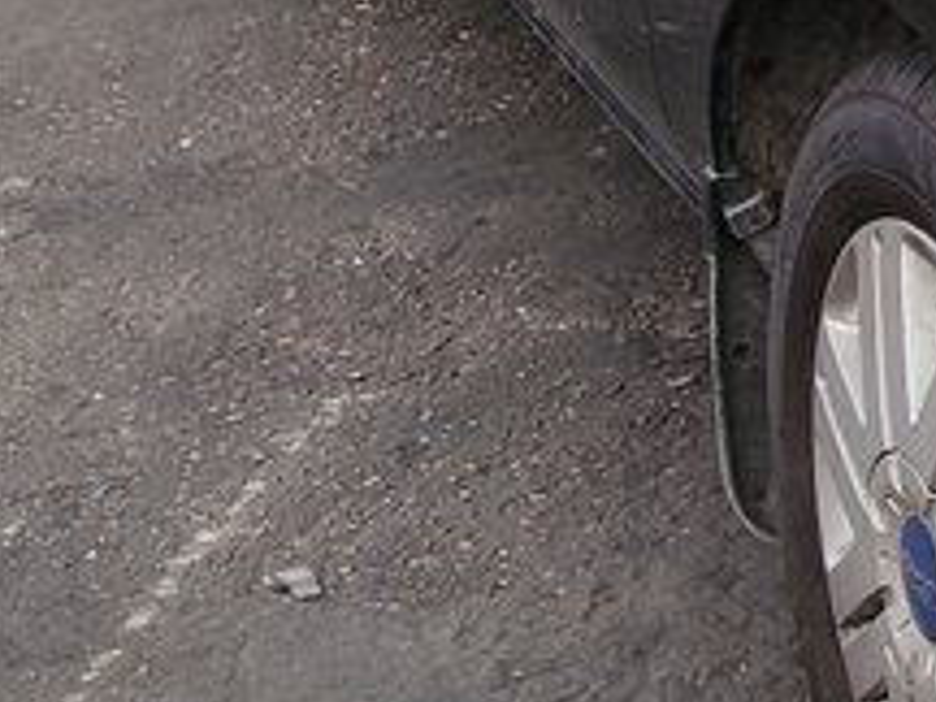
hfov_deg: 14.6
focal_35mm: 114
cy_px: 126
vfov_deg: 12.9
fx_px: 3083
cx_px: 1798
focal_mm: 5.24
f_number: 1.7
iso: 52
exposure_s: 1/193
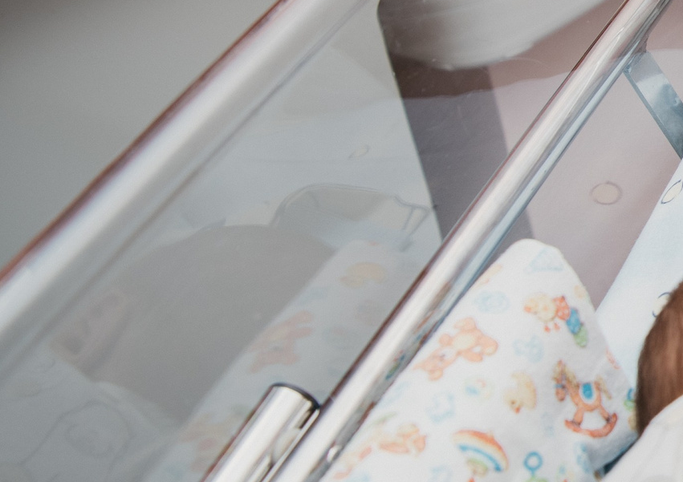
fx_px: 1565
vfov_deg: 17.1
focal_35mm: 81
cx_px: 1084
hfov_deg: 20.3
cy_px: -7
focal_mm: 24
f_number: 4
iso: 125
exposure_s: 1/160
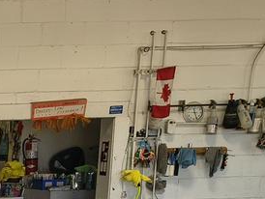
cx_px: -299
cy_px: 338
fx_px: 858
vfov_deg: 12.3
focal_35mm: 112
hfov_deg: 14.1
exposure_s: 1/277
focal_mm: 5.56
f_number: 1.8
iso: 100
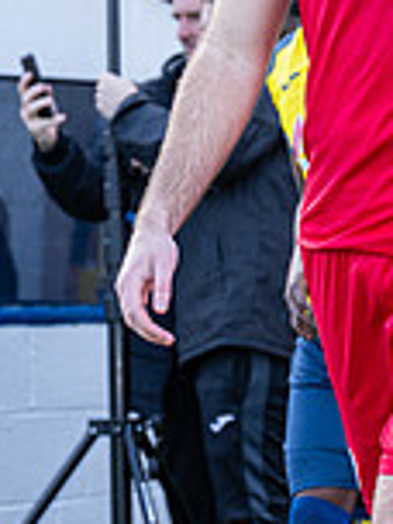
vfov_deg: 6.3
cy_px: 237
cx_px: 723
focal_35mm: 317
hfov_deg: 4.6
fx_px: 4799
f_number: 4
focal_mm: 70
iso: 200
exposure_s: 1/250
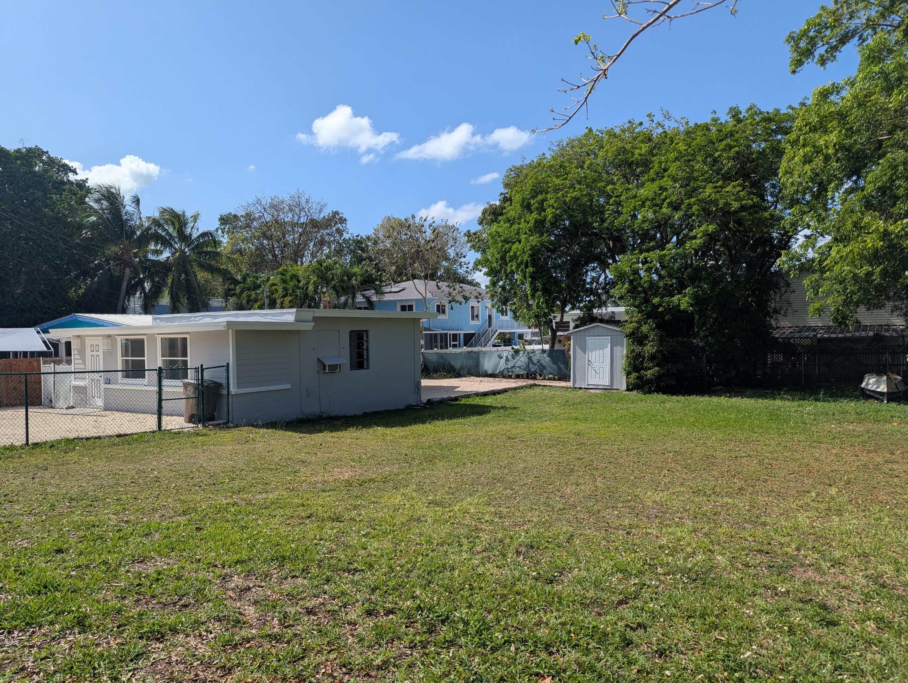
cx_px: 454
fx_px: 630
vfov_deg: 56.9
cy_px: 342
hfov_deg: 71.5
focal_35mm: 24
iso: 46
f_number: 1.85
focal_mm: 6.81
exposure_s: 1/2632
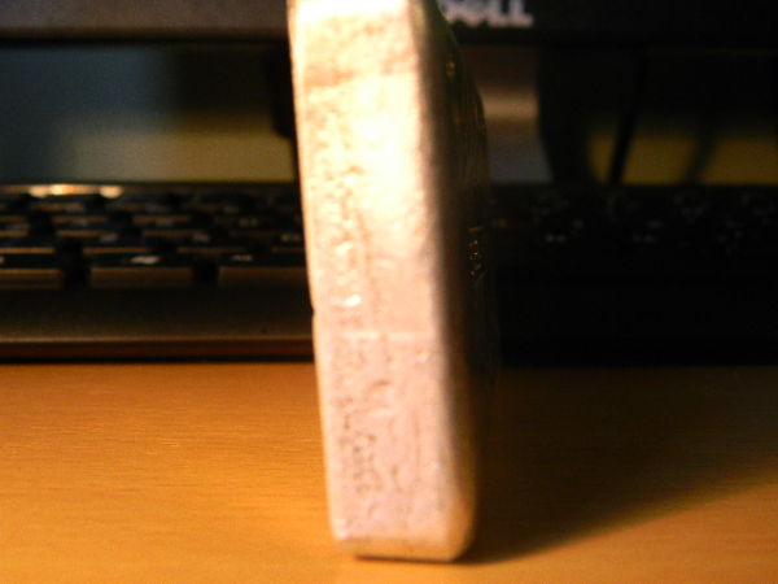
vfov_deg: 30.9
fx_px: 1056
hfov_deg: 40.4
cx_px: 389
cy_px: 292
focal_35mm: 47
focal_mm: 8.6
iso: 141
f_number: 3.9
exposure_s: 1/30
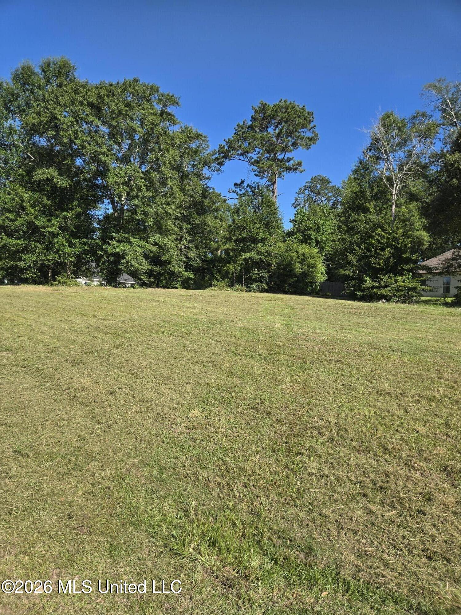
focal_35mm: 23
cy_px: 308
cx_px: 230
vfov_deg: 73.9
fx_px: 408
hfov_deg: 58.9
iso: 50
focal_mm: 5.4
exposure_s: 1/2921
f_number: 1.8
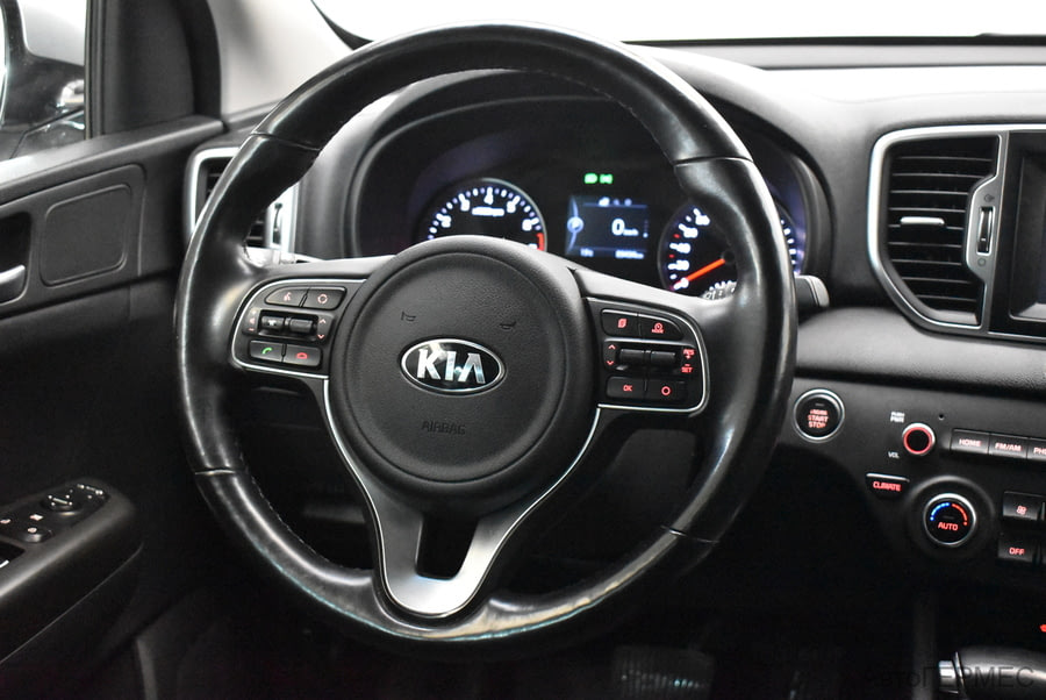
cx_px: 523
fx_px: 1352
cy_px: 350
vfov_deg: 29.0
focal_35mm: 46
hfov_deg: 42.3
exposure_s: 1/50
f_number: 4.2
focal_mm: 31
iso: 10000
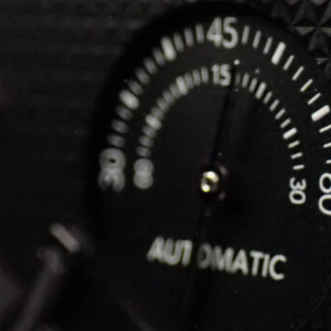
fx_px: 1644
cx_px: 269
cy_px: -54
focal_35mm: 152
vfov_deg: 11.3
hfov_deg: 11.4
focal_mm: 9.01
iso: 1600
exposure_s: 1/25
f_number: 3.2
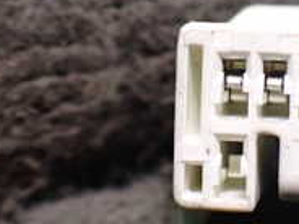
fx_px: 846
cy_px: 83
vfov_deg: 15.1
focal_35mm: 98
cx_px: 257
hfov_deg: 19.7
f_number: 2.3
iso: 800
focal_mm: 5.4
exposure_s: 1/50
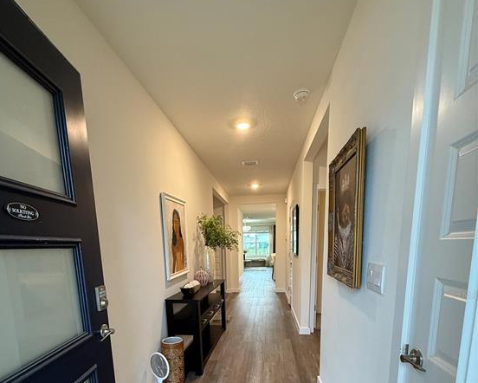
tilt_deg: -10.5
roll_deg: +0.9
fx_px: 269
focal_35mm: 19
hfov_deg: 83.2
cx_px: 229
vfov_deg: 65.8
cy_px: 295
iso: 250
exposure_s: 1/60
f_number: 2.2
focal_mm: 2.22
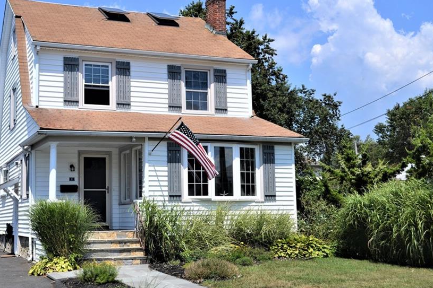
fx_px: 589
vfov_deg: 27.5
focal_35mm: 49
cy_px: 147
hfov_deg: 40.2
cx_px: 177
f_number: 9
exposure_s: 1/320
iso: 100
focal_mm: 26
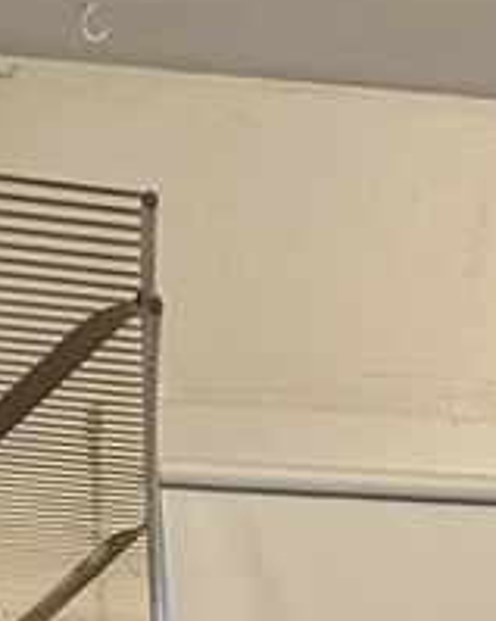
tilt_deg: -14.0
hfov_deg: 11.6
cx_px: 752
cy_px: 1613
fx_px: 2332
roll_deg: -0.6
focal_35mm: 127
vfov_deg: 11.6
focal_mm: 6.86
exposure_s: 1/60
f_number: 1.78
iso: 200
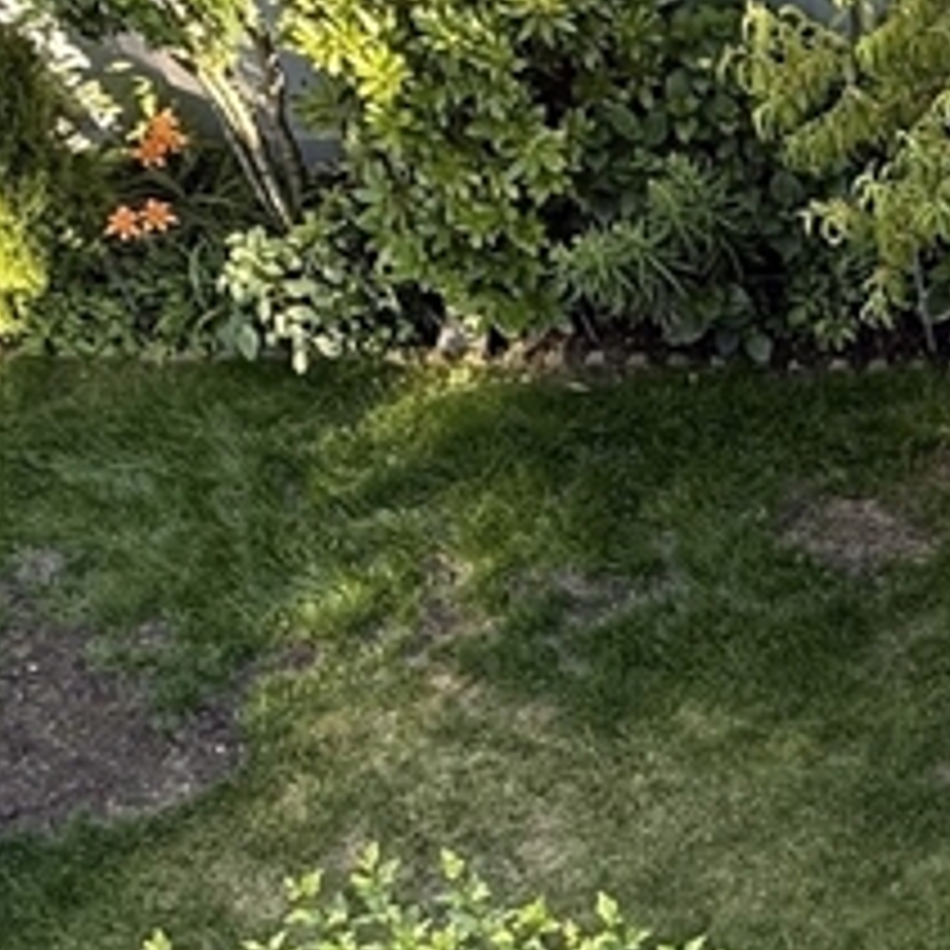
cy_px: 743
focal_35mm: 60
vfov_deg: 28.1
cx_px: 1112
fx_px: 1863
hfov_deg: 25.9
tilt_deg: -58.4
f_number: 2.2
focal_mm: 2.22
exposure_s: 1/99
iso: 64
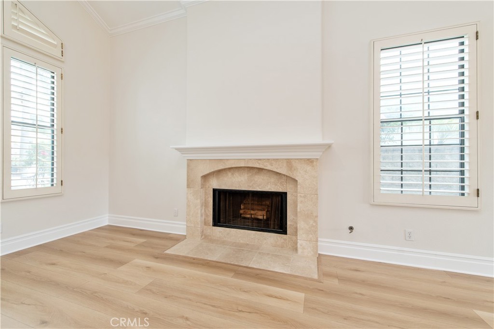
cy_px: 164
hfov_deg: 104.3
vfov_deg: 81.1
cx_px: 247
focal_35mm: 14
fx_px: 192
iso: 280
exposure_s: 1/60
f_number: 4
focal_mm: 14
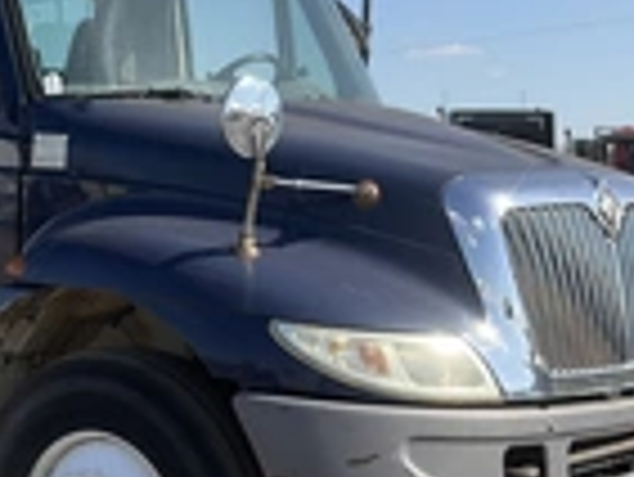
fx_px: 1503
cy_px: 207
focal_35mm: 82
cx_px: -4
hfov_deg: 22.8
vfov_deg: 18.0
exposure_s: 1/1279
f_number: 1.8
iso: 25
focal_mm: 3
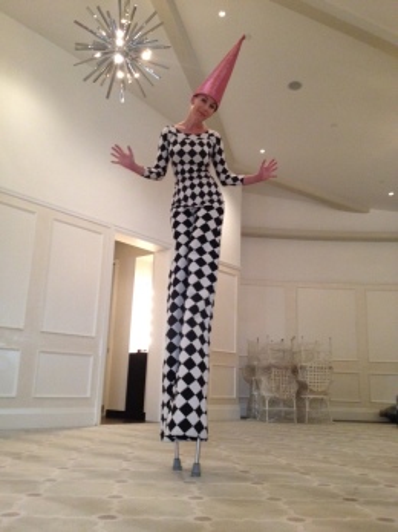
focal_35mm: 35
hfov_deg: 40.7
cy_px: 266
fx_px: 537
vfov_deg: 52.6
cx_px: 199
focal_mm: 4.28
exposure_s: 1/20
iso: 250
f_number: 2.4
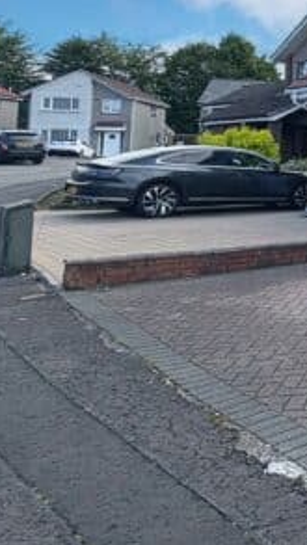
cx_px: 603
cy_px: 117
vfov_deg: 48.0
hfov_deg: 19.1
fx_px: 578
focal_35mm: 40
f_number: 2.2
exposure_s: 1/849
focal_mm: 2.22
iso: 64
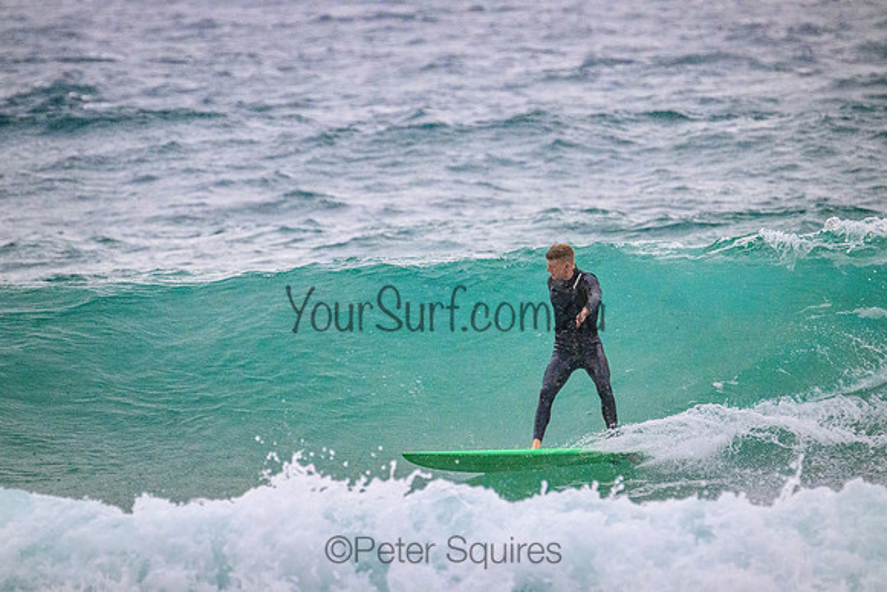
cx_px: 444
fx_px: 14786
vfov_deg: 2.3
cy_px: 296
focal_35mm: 600
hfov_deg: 3.4
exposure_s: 1/2000
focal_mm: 600
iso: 10000
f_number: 11
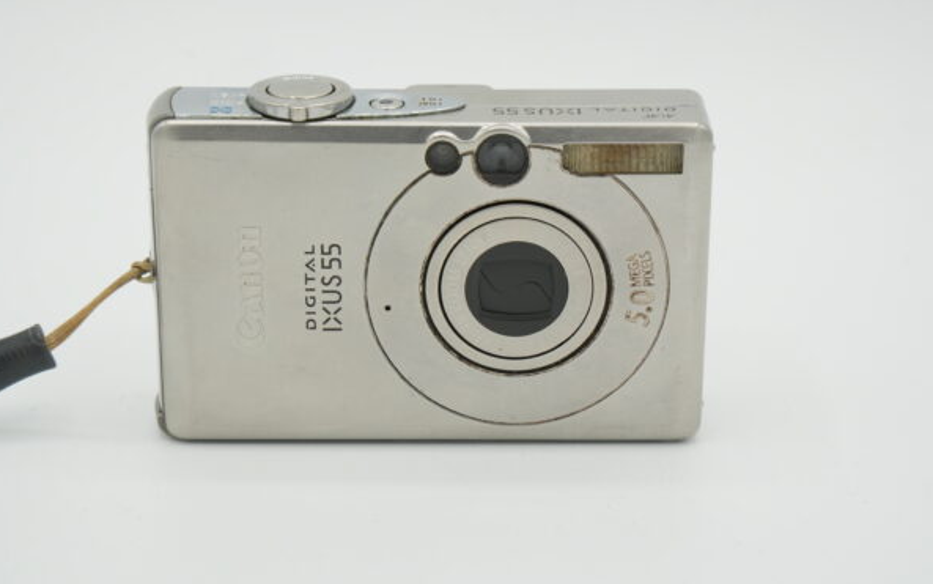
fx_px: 2557
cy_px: 298
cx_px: 463
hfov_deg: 20.7
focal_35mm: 101
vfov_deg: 13.0
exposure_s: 1/200
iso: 500
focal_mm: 65
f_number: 13
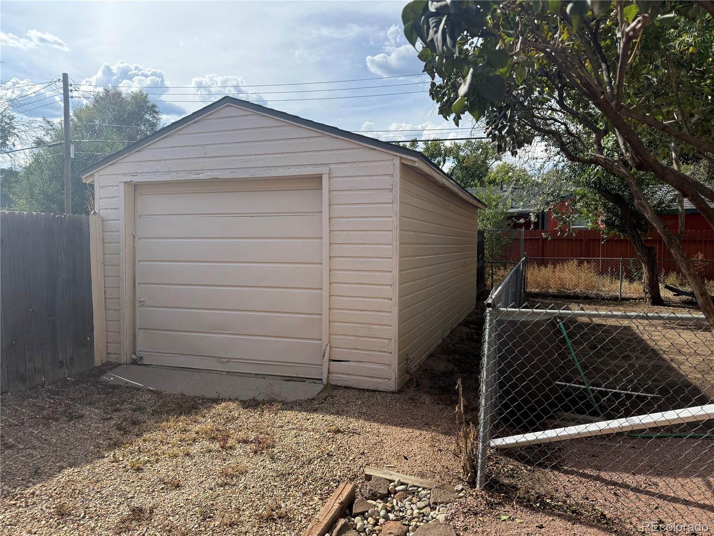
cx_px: 357
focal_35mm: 24
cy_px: 268
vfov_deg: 56.8
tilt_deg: -2.3
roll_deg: +0.3
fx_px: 495
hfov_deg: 71.6
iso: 100
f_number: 1.78
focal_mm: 6.76
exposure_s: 1/4405
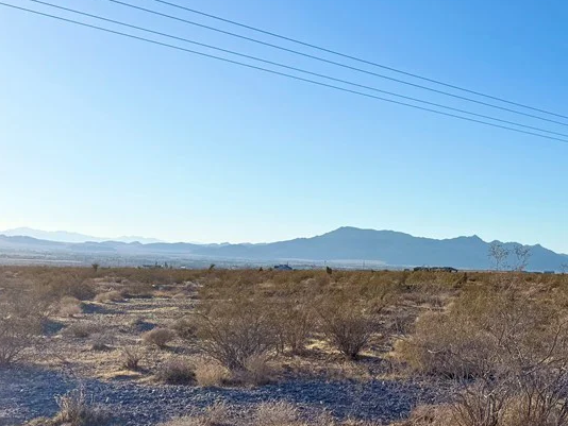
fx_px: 755
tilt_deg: +7.5
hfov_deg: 39.4
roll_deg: -2.7
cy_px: 180
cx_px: 466
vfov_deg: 31.5
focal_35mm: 46
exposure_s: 1/6711
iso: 80
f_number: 1.78
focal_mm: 6.76
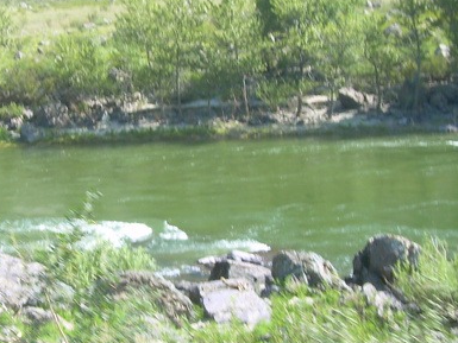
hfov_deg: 24.3
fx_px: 1059
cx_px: 152
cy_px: 153
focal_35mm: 80
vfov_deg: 18.4
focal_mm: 7.2
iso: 50
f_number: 2.9
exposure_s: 1/250
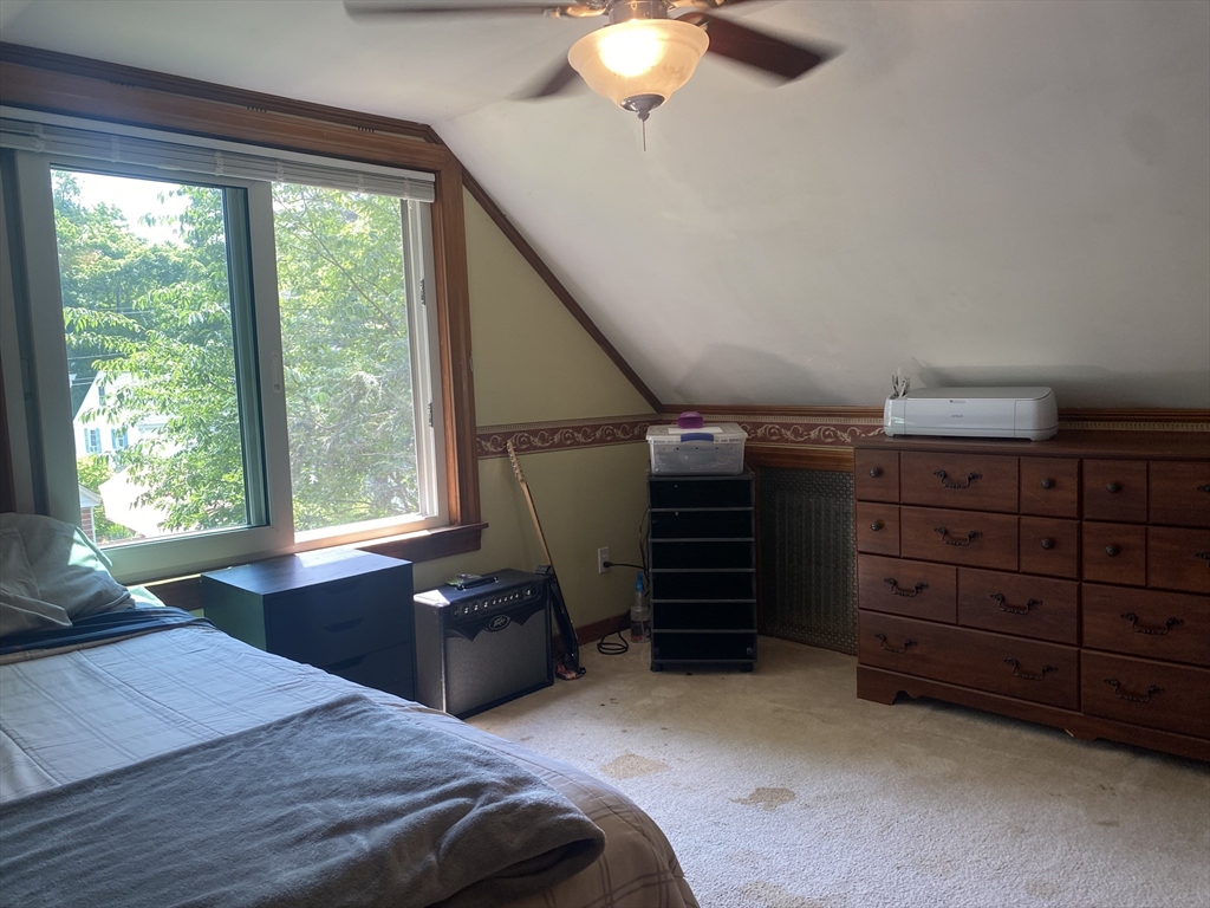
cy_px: 454
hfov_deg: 67.3
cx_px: 605
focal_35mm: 26
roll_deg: +1.5
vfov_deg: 53.1
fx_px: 909
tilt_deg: -4.3
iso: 80
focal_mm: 4.25
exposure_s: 1/120
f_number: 1.8
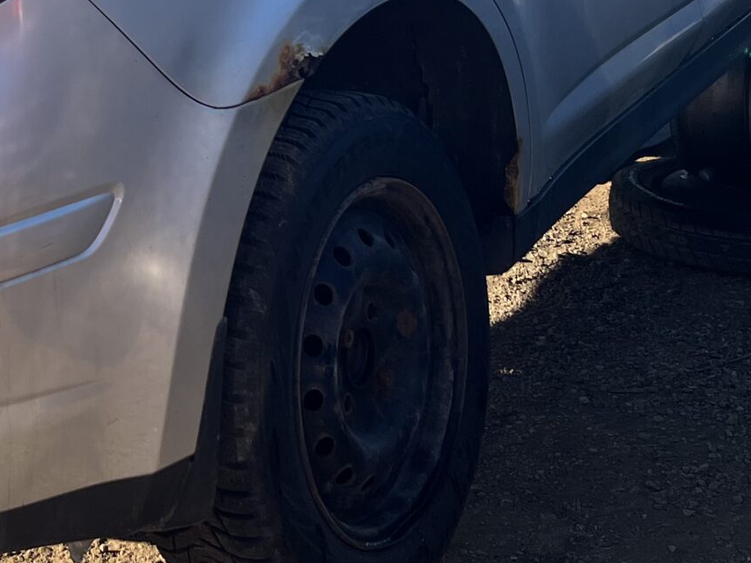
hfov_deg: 24.2
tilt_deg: -12.2
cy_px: -52
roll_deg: +3.6
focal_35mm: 78
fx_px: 1692
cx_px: 53
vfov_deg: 18.2
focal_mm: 5.1
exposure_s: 1/1441
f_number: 1.6
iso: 50
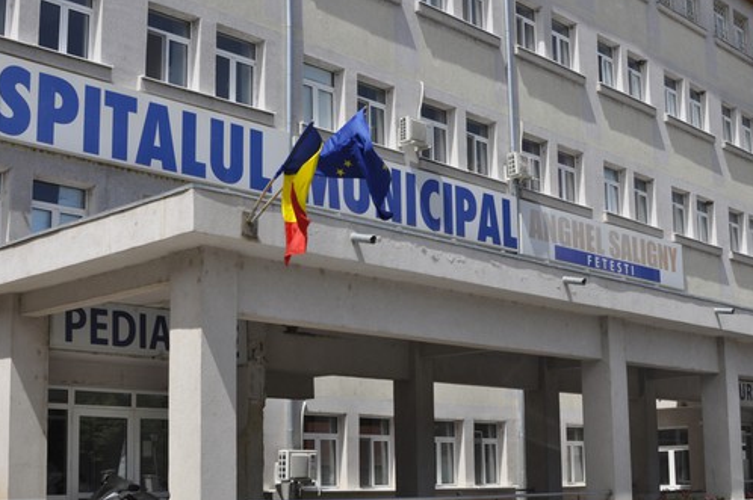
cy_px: 303
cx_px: 378
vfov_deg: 25.0
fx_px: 1128
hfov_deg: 36.9
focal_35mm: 54
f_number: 10
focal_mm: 28
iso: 200
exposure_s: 1/400
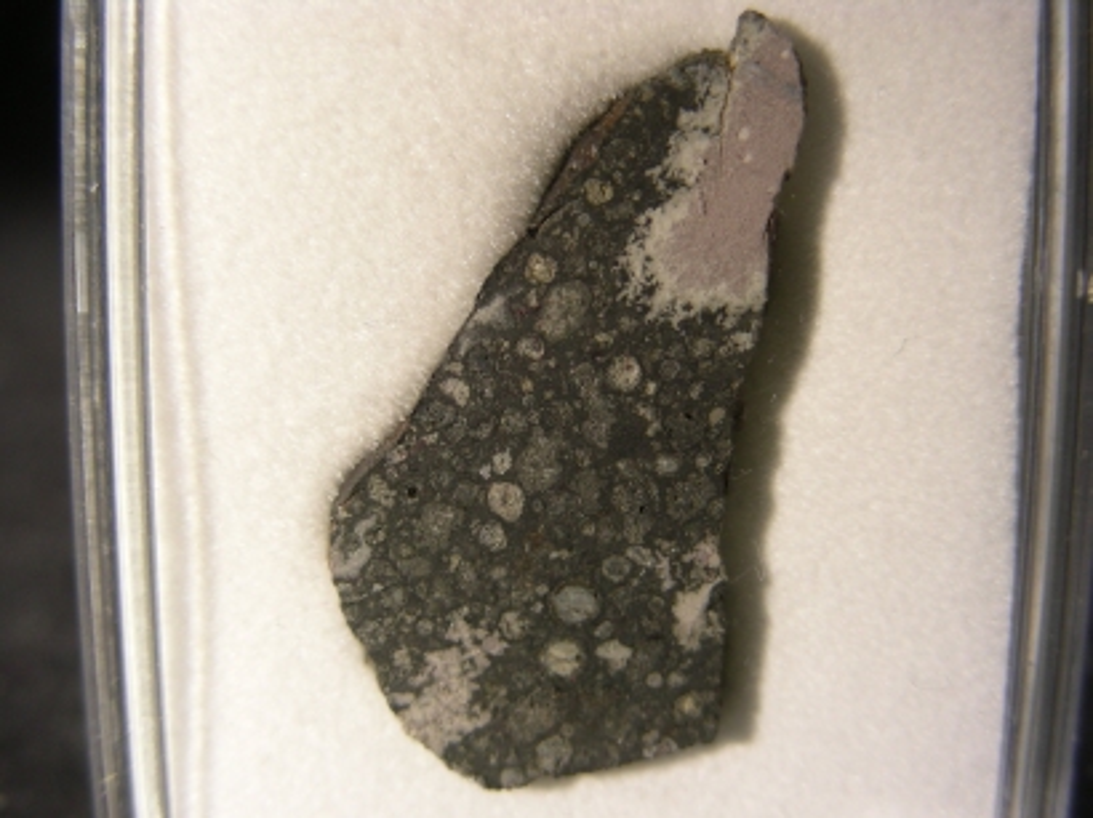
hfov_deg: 30.7
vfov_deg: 23.3
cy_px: 409
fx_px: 1988
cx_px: 546
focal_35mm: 63
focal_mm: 10.5
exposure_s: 1/23.5
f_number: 3.5
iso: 50
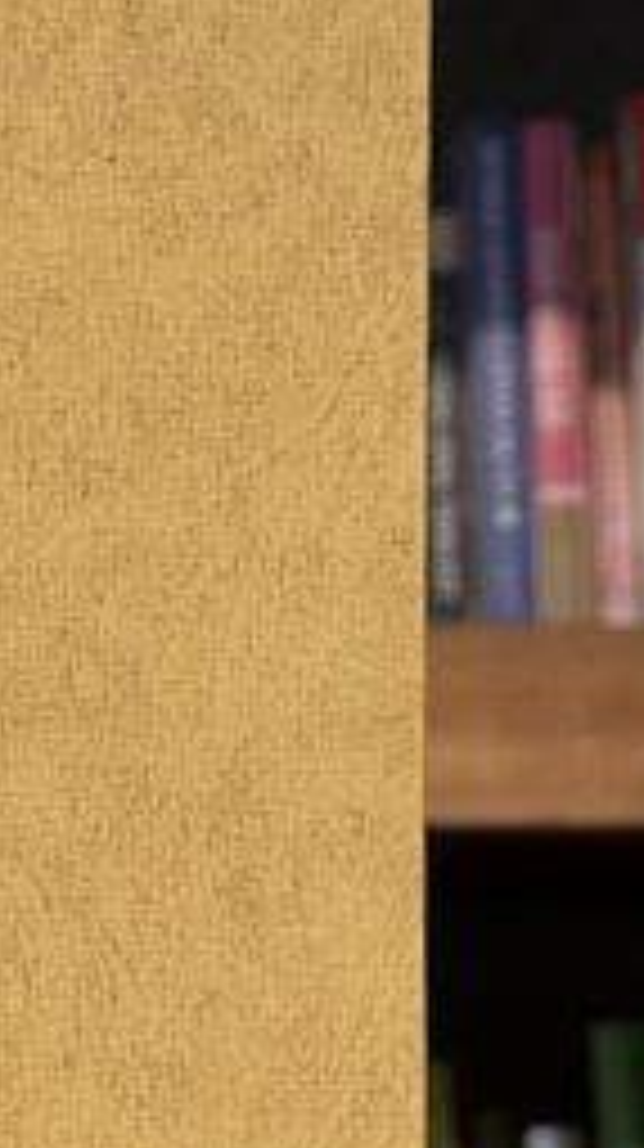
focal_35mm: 224
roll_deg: -0.5
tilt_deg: +1.1
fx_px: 6816
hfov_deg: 5.4
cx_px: -381
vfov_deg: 9.6
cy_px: 295
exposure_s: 1/99
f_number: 2.8
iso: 100
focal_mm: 9
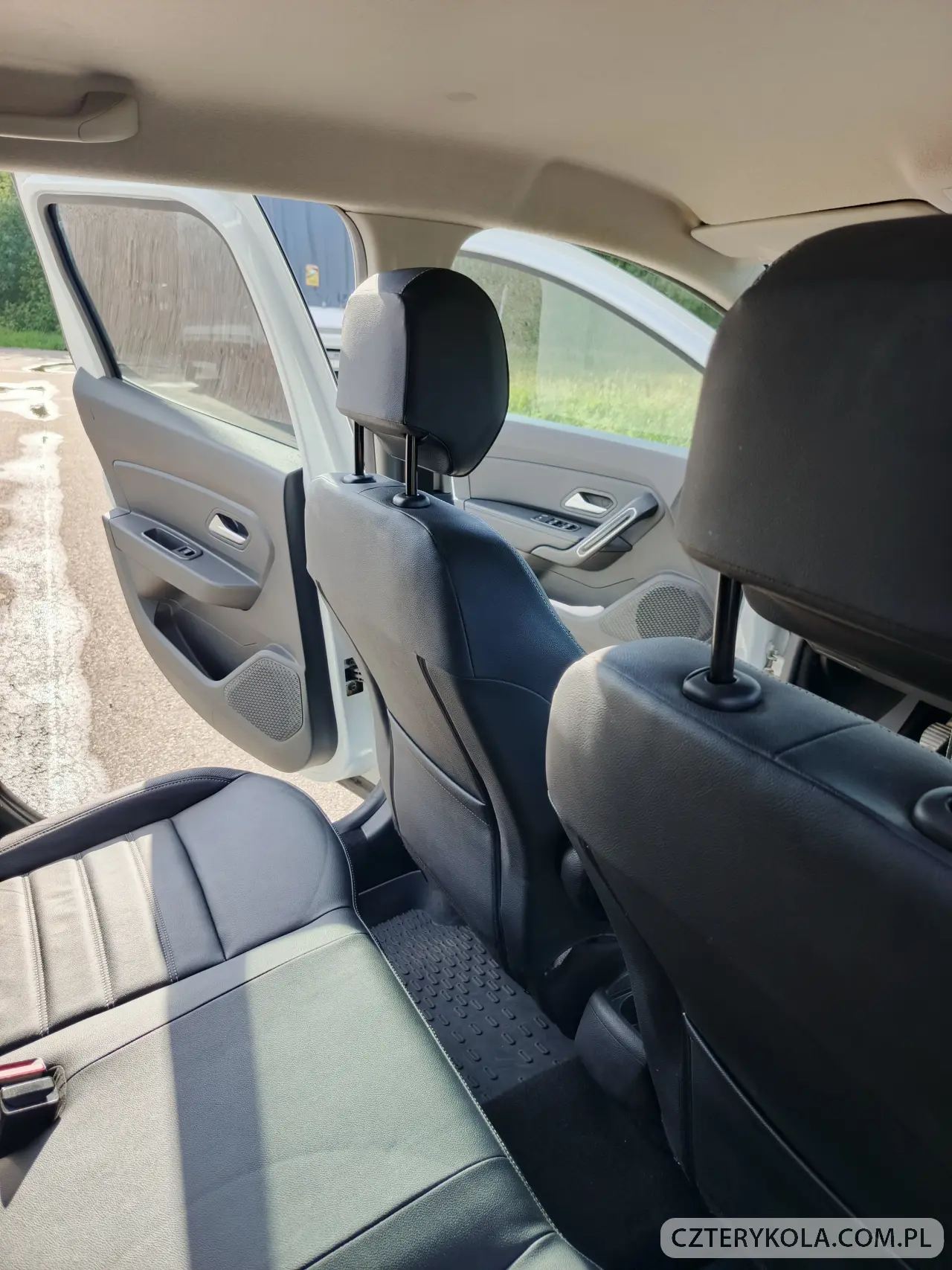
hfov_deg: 56.8
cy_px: 635
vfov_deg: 71.6
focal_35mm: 24
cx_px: 476
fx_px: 880
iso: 137
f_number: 1.75
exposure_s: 1/50
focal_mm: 5.25
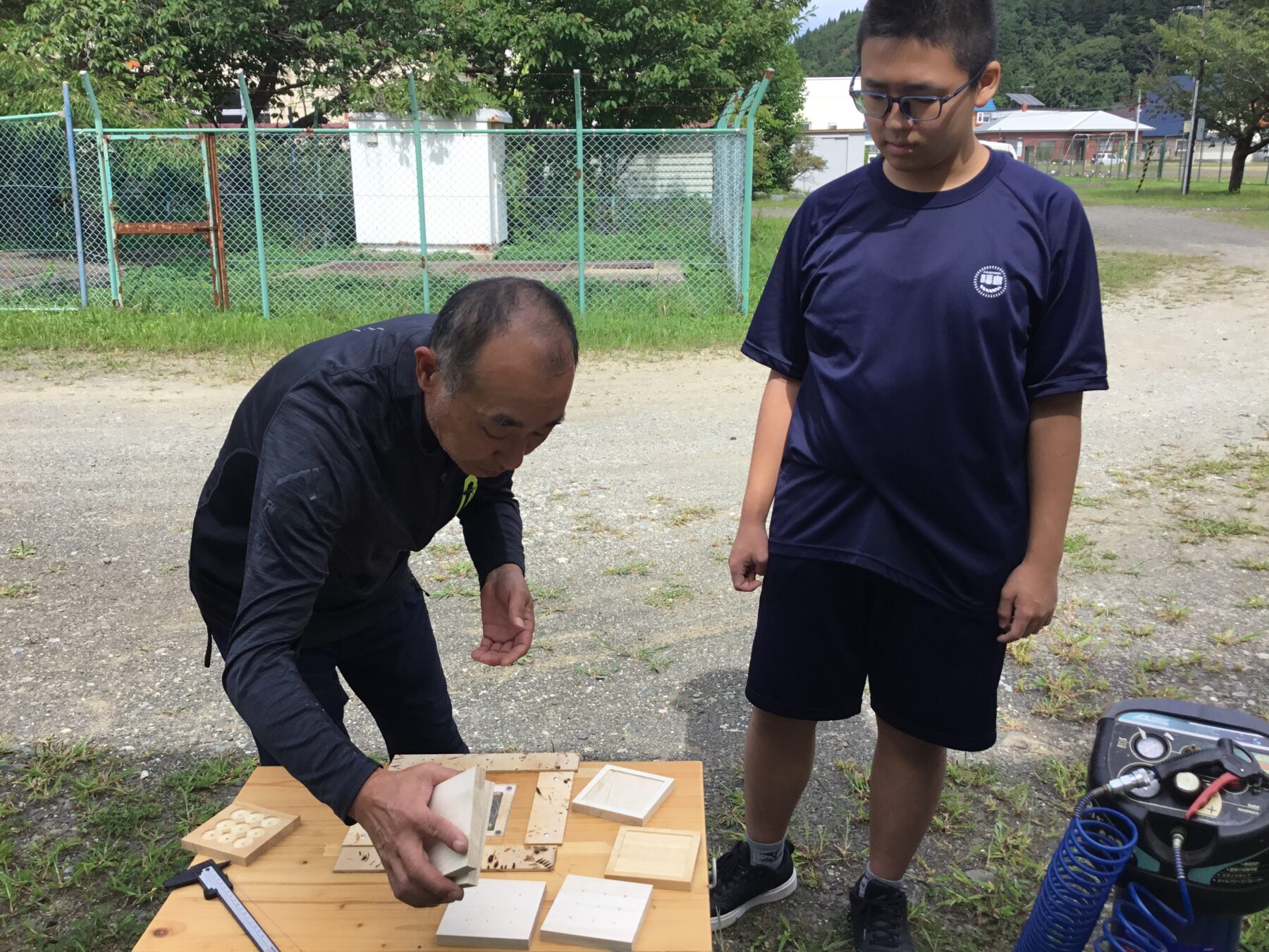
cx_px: 634
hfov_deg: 58.4
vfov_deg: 45.4
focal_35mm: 31
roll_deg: -0.1
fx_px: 1136
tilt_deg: -15.2
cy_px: 476
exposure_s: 1/762
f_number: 2.4
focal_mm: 3.3
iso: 25
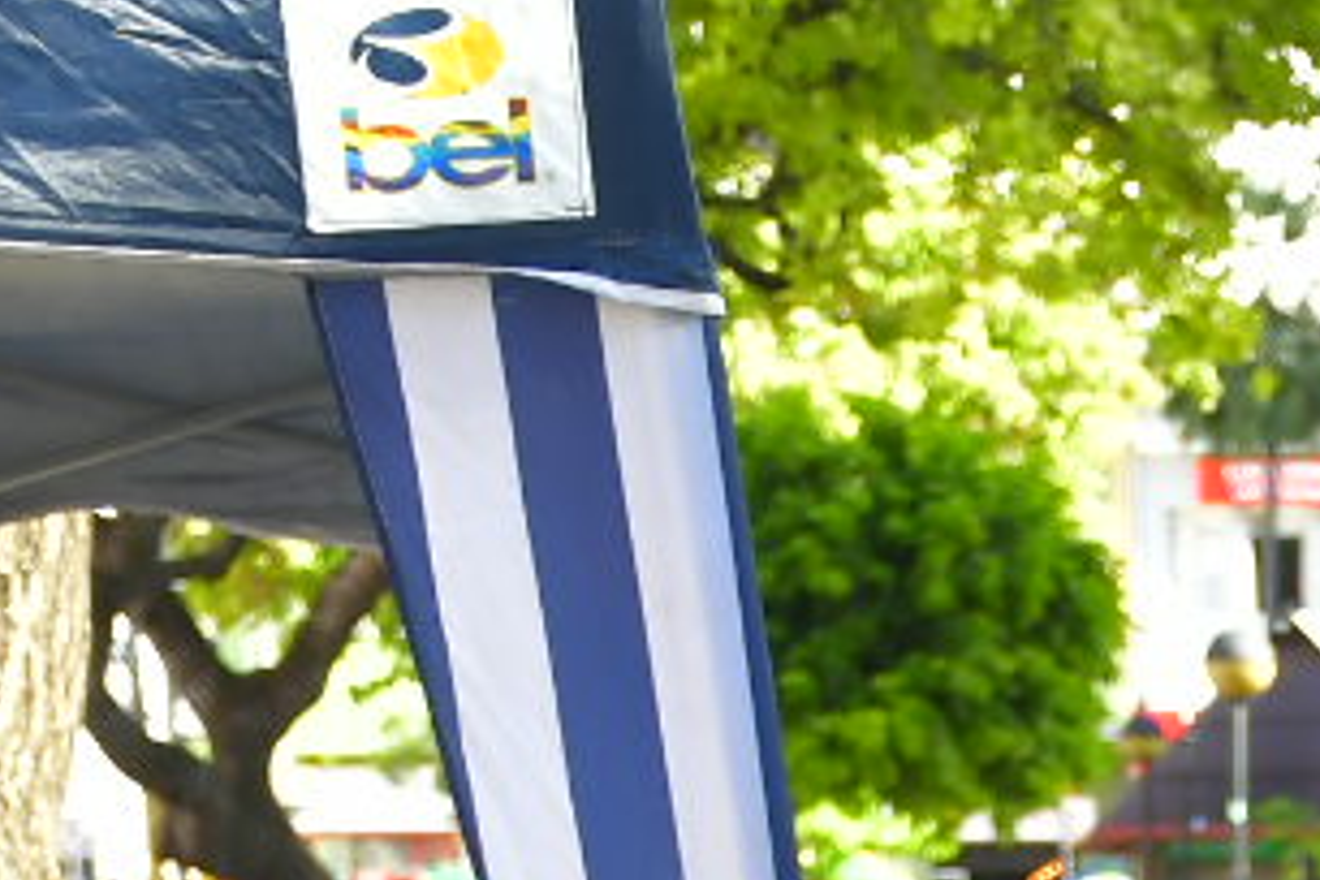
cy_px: 2247
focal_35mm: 127
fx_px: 4656
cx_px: 1816
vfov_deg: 9.4
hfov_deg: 15.2
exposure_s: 1/500
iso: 250
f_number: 2.8
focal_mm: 16
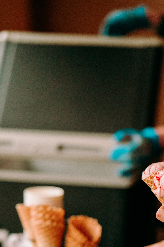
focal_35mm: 165
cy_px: 215
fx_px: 1127
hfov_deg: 8.3
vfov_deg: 12.4
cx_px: 129
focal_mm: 85
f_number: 1.8
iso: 2000
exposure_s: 1/250
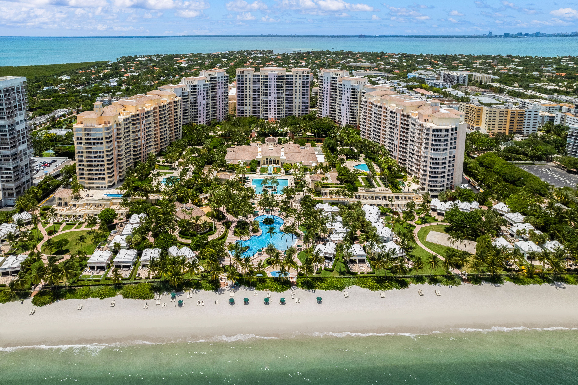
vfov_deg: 57.2
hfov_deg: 78.6
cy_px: 192
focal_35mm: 22
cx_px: 289
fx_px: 353
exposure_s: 1/200
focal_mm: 8.38
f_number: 2.8
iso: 100
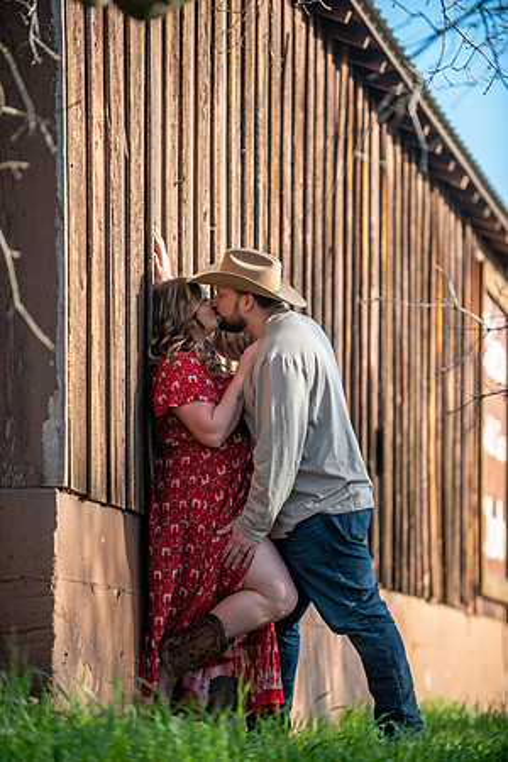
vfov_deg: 12.1
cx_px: 254
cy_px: 381
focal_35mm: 170
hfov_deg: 8.1
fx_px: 3598
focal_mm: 170
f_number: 2.8
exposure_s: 1/250
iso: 50
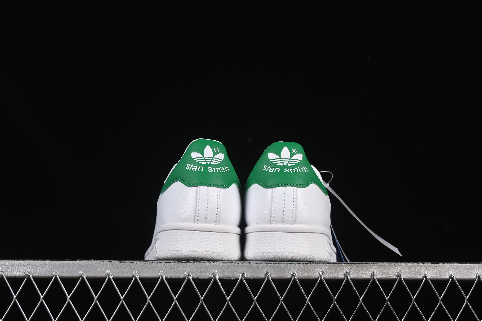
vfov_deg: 18.2
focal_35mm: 75
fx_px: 1004
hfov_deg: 27.0
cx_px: 241
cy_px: 160
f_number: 8
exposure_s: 1/100
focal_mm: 50
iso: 160
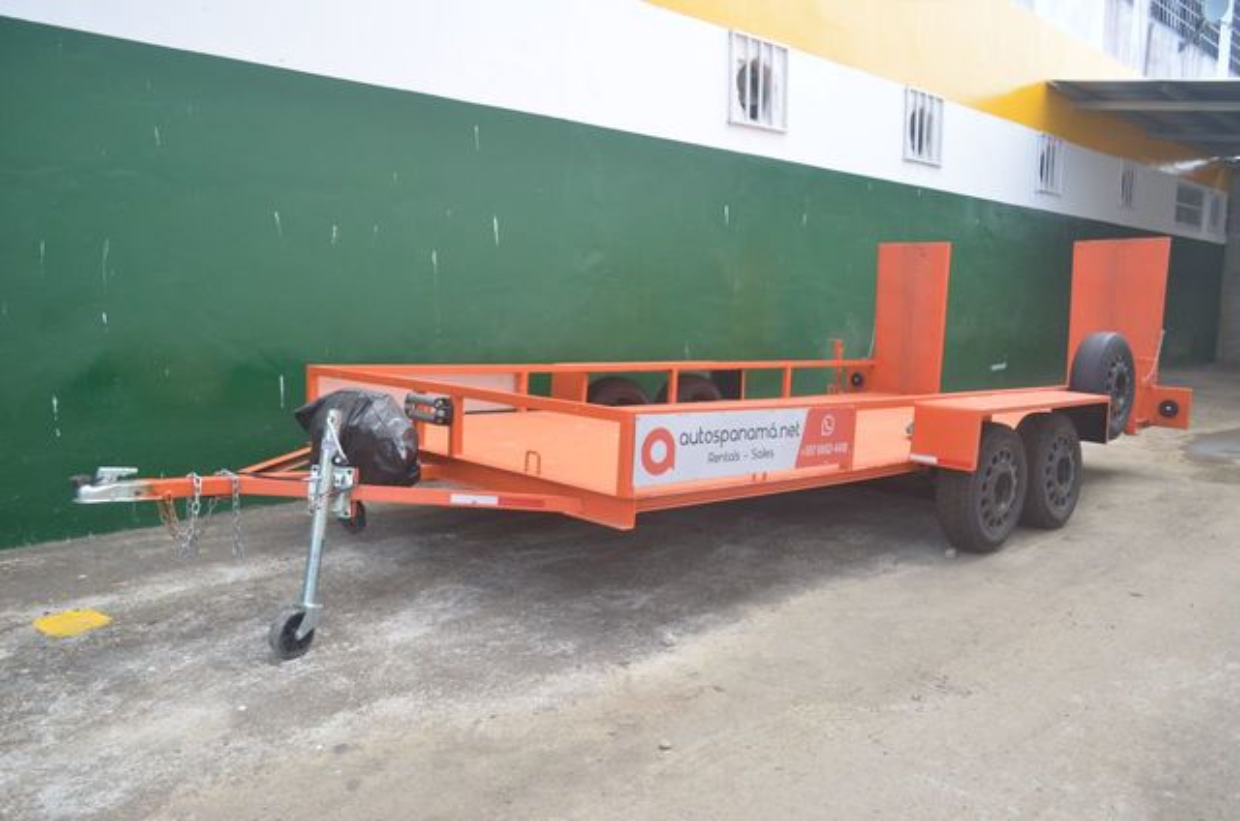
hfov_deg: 67.5
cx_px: 620
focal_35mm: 27
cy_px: 410
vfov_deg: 47.7
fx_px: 928
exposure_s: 1/1250
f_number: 3.5
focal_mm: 18
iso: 500
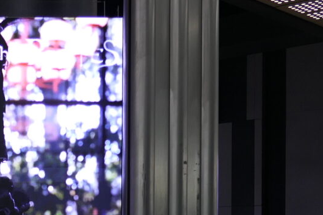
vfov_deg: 15.3
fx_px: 780
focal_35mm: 87
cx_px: 2
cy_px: 238
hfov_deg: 22.5
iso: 125
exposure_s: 1/125
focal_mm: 8.8
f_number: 1.6
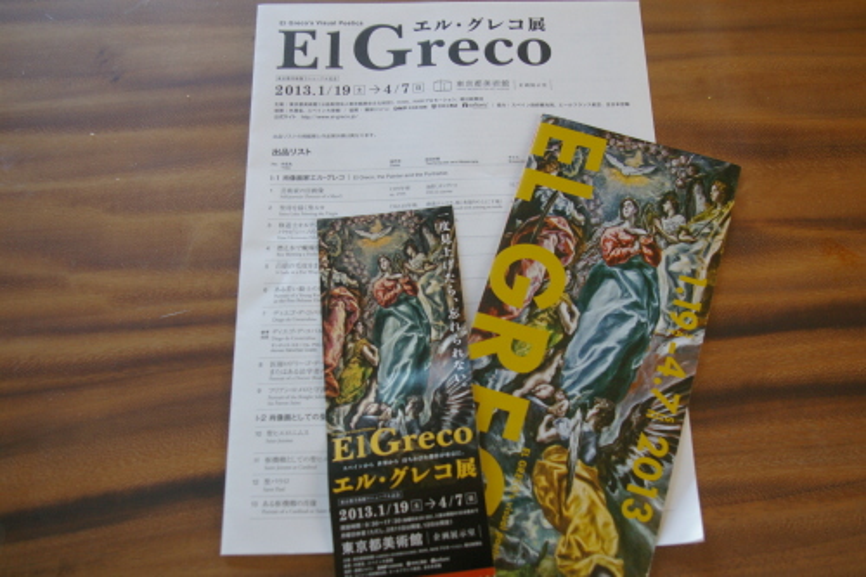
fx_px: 1010
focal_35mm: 42
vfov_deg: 31.9
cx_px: 433
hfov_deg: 46.4
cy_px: 288
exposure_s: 1/45
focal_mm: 28
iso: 800
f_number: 5.6
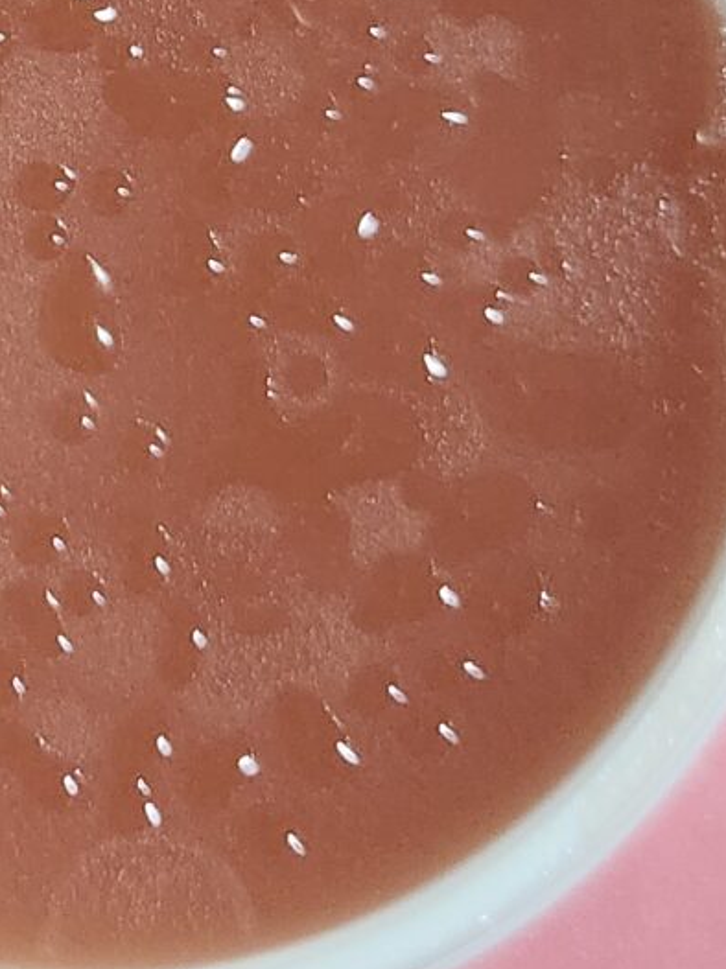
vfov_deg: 16.9
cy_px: -160
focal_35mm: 112
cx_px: -328
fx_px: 3135
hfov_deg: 12.6
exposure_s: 1/120
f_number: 1.8
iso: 250
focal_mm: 5.4
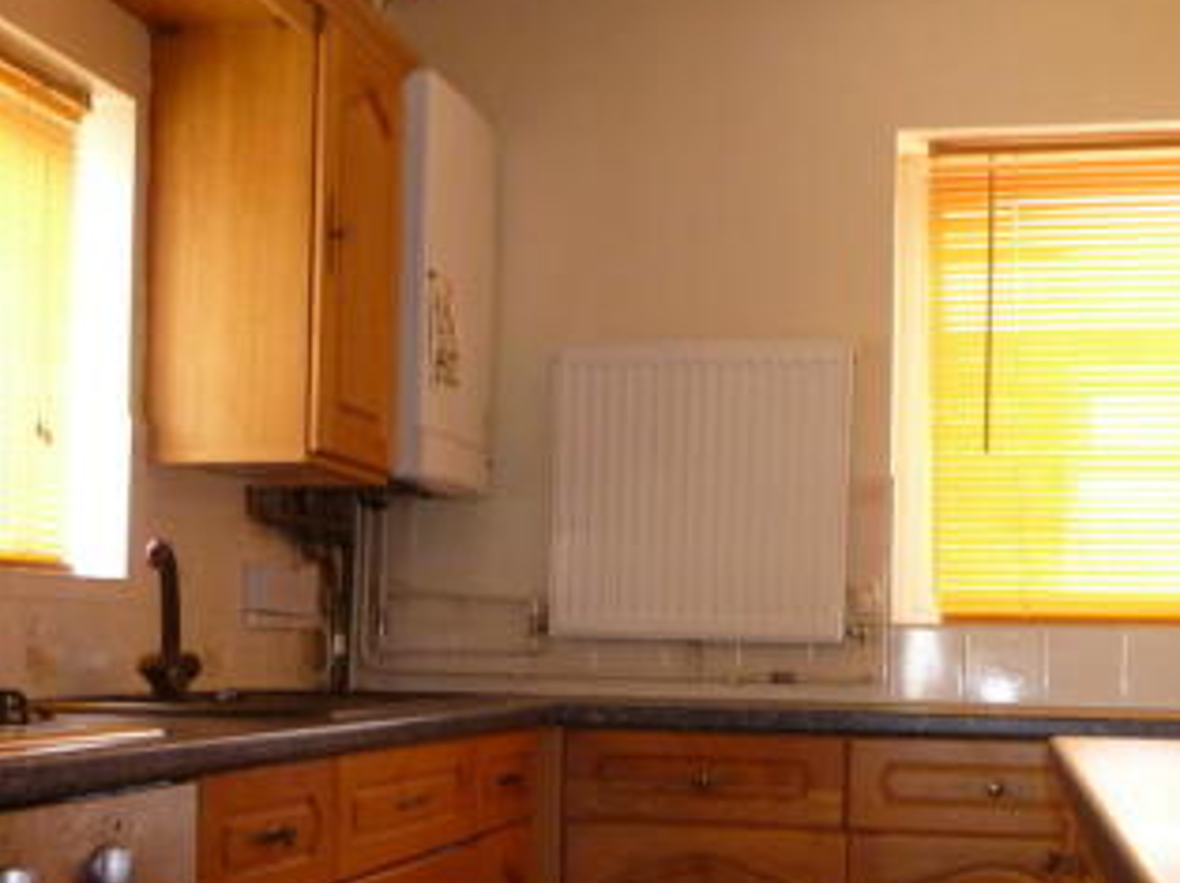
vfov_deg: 27.4
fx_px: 1771
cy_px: 705
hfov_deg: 36.8
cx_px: 551
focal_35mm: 52
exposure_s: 1/30
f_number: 3.3
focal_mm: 5
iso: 250
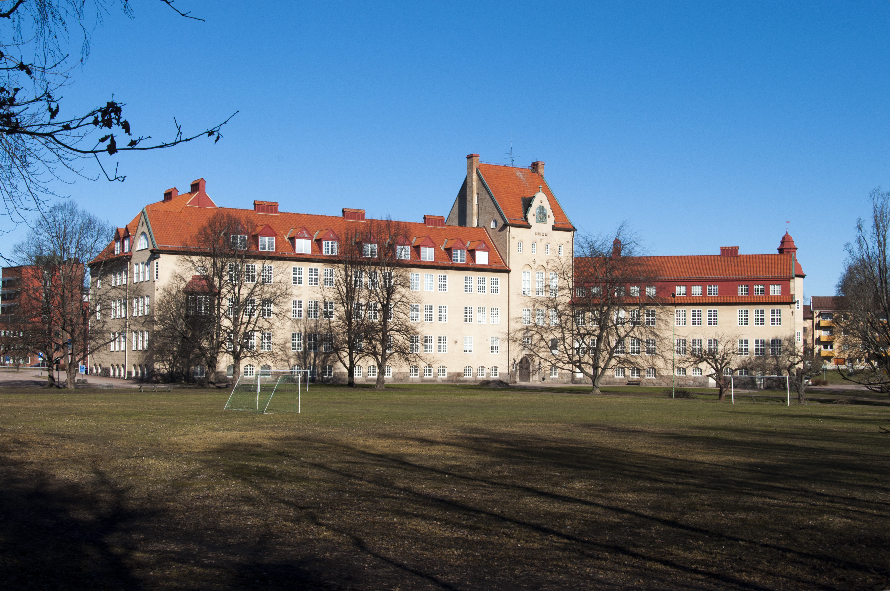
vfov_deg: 28.0
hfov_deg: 41.2
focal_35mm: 48
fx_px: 1185
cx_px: 445
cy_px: 296
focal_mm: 32
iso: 200
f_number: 14
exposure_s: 1/200
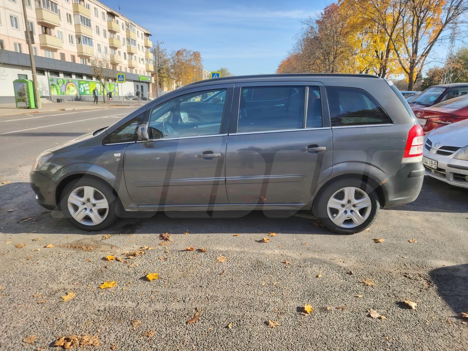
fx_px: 324
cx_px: 234
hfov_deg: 71.6
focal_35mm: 24
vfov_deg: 56.8
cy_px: 176
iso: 100
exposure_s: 1/621
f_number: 1.75
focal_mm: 5.25
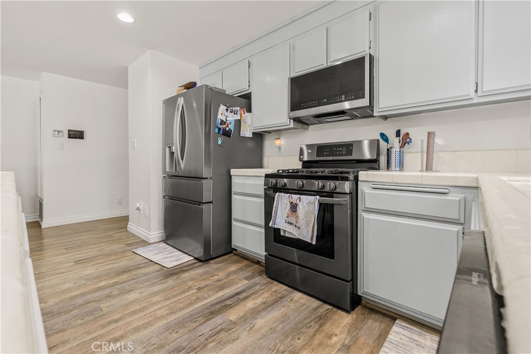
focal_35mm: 15
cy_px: 177
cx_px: 266
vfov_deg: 77.3
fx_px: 221
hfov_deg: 100.4
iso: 400
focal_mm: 10
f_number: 8
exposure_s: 1/3
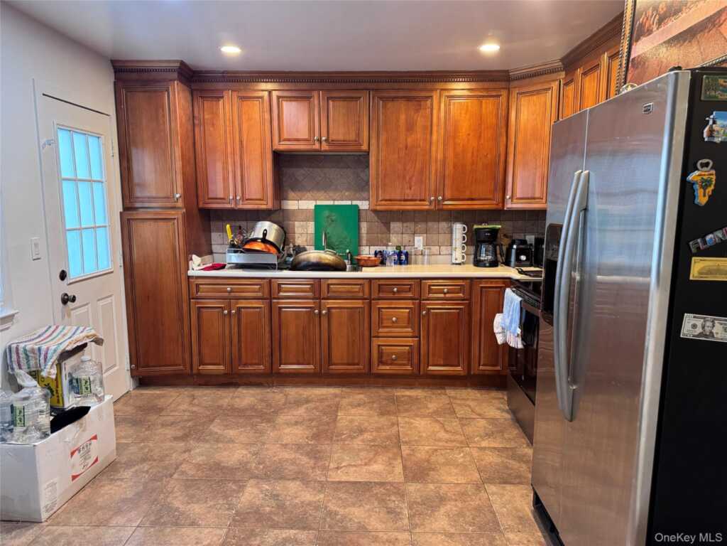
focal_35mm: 24
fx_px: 504
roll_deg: +0.1
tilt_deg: -8.4
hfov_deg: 71.6
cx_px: 364
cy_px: 273
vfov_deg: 56.8
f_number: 1.78
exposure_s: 1/60
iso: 320
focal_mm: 6.76
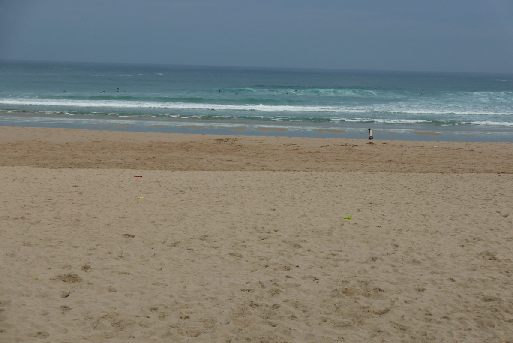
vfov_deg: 19.0
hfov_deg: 28.1
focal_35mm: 72
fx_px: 1027
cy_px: 172
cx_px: 256
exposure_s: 1/640
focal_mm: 32.6
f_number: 5.6
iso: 200
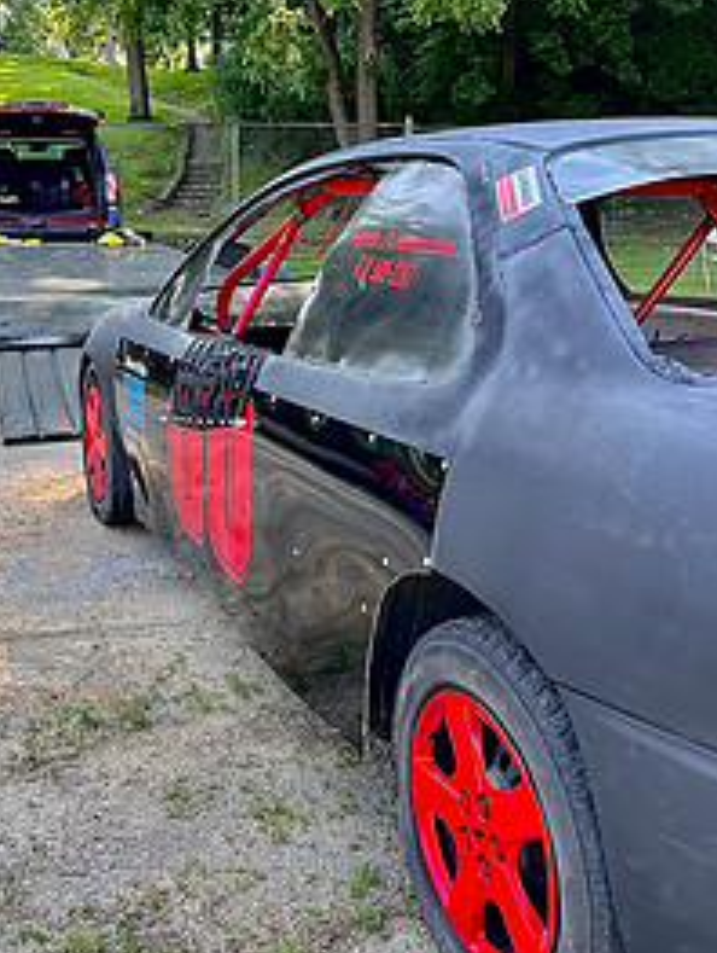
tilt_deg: -5.0
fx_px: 1130
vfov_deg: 45.1
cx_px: 257
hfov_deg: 35.0
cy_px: 330
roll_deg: +1.4
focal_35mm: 41
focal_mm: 6.86
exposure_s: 1/486
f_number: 1.78
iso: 80
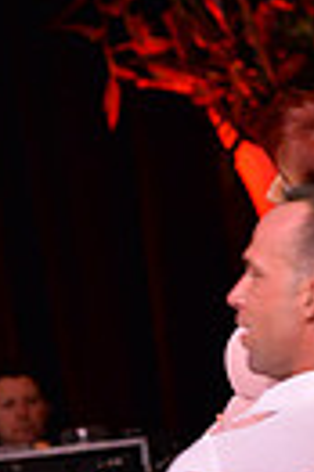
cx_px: 410
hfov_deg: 3.6
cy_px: 753
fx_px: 4998
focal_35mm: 381
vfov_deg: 5.4
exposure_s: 1/250
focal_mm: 86
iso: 2000
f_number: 5
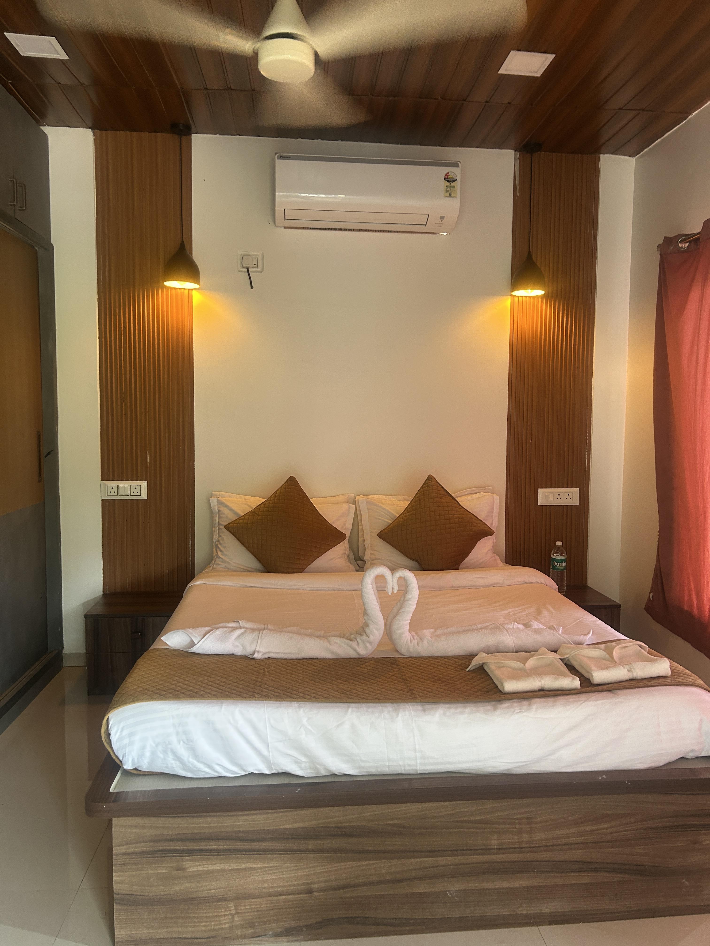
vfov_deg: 67.3
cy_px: 473
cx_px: 355
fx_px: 711
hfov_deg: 53.1
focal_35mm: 26
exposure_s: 1/50
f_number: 1.5
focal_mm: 5.7
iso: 125
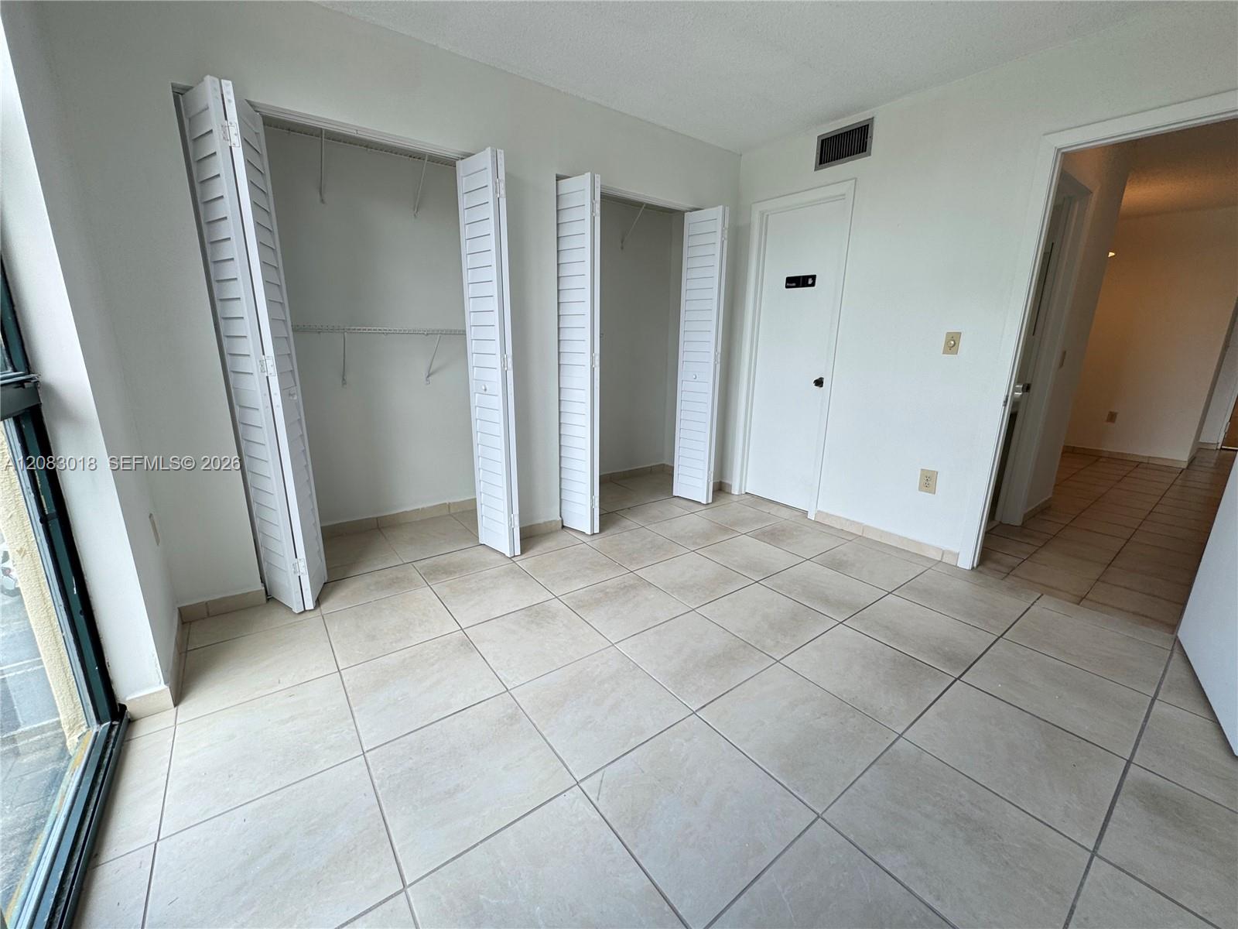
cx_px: 619
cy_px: 464
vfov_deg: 85.7
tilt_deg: -14.4
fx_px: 501
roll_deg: -0.4
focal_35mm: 14
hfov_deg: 102.1
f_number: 2.2
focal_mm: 2.22
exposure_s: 1/117
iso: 40
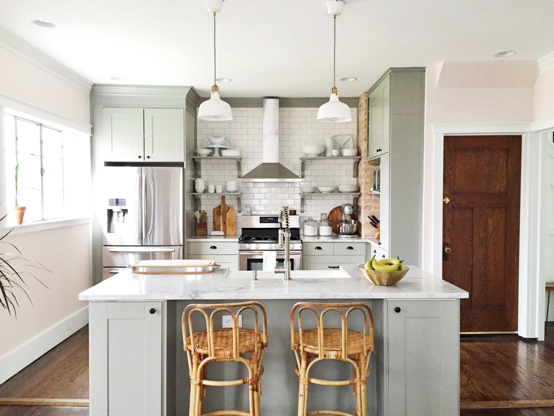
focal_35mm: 29
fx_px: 464
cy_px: 208
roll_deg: +0.0
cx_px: 277
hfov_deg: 61.7
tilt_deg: -2.9
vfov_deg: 48.2
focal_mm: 4.15
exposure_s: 1/30
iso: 250
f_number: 2.2
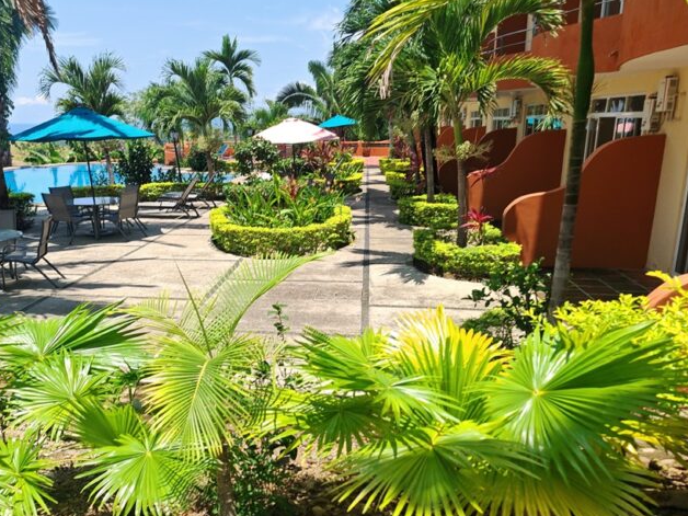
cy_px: 311
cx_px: 287
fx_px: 656
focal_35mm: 33
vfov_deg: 42.7
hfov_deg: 55.1
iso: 50
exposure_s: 1/2000
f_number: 1.6
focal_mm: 7.62
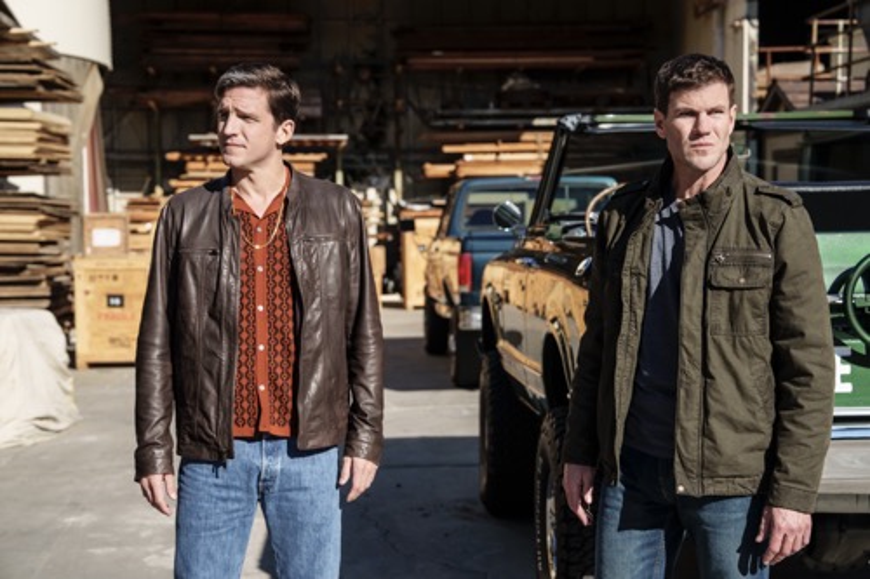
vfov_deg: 19.4
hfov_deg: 28.9
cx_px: 435
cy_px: 290
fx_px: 1691
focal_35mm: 70
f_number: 5.6
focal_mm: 70
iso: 250
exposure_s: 1/500
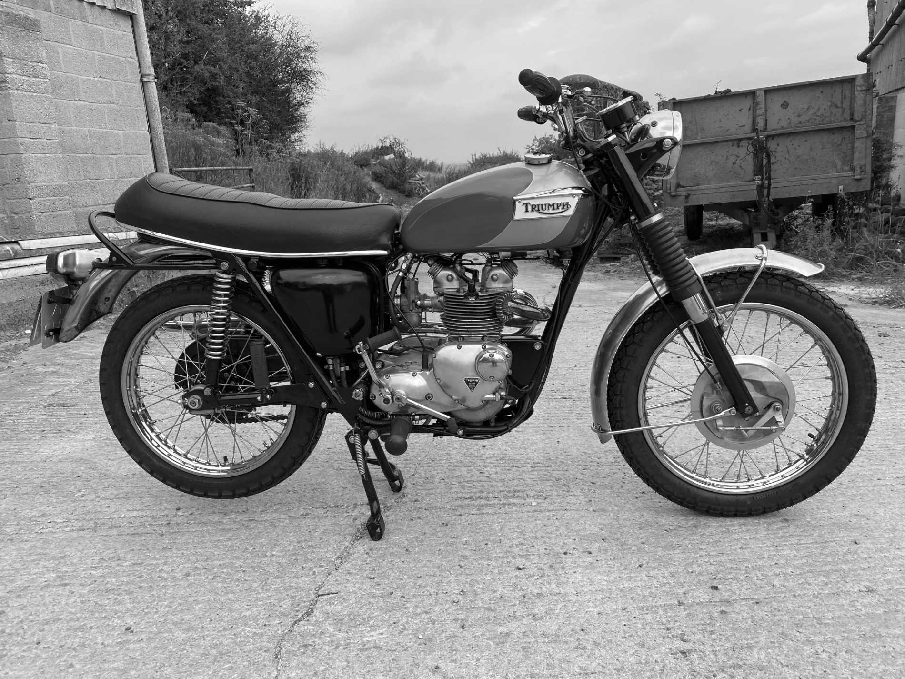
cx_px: 452
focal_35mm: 26
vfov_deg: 53.1
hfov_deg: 67.3
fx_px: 680
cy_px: 340
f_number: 1.8
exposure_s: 1/1245
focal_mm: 4.2
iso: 32
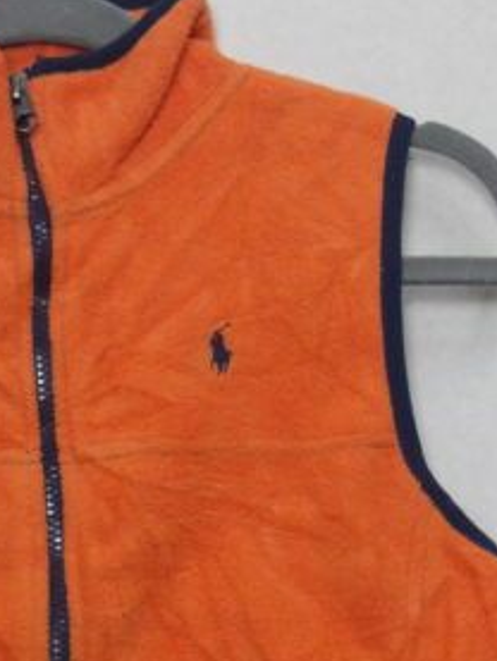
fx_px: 1492
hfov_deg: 18.6
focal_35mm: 78
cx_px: 36
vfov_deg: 24.1
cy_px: 640
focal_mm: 4.9
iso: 332
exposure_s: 1/60
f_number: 3
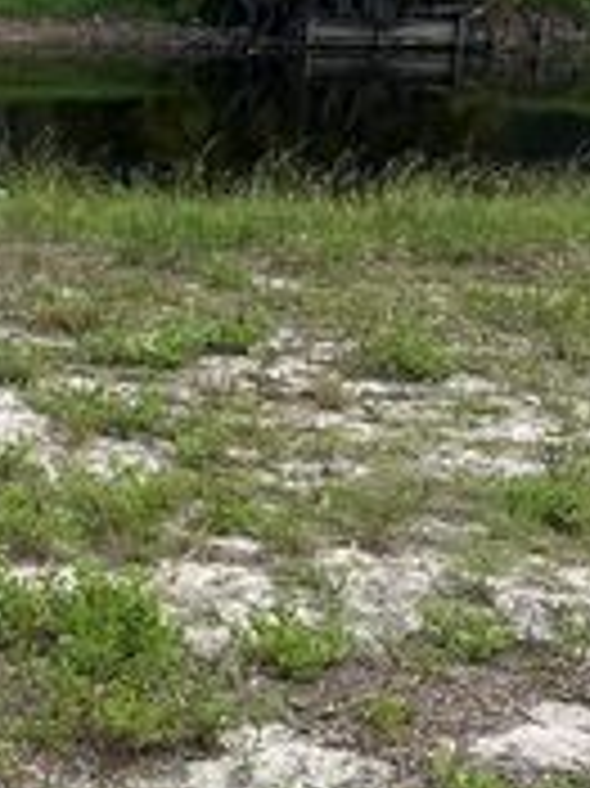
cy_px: 259
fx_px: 2253
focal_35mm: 99
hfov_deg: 13.6
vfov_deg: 19.8
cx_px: -423
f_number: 1.5
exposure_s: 1/5319
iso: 50
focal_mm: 5.7
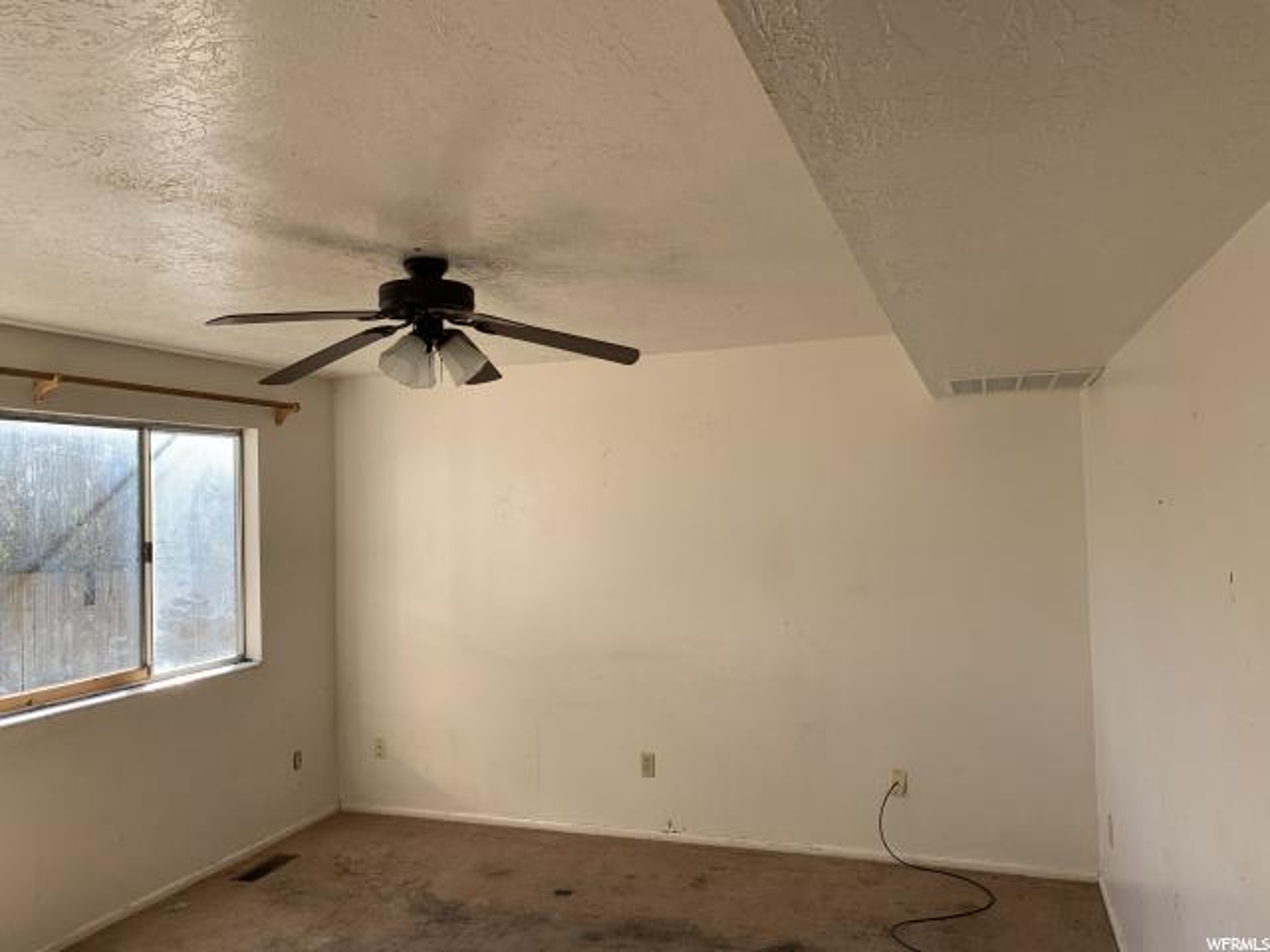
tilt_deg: +2.7
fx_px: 954
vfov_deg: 53.1
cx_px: 635
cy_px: 476
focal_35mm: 26
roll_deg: +0.9
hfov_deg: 67.3
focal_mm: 4.25
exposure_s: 1/170
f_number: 1.8
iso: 25
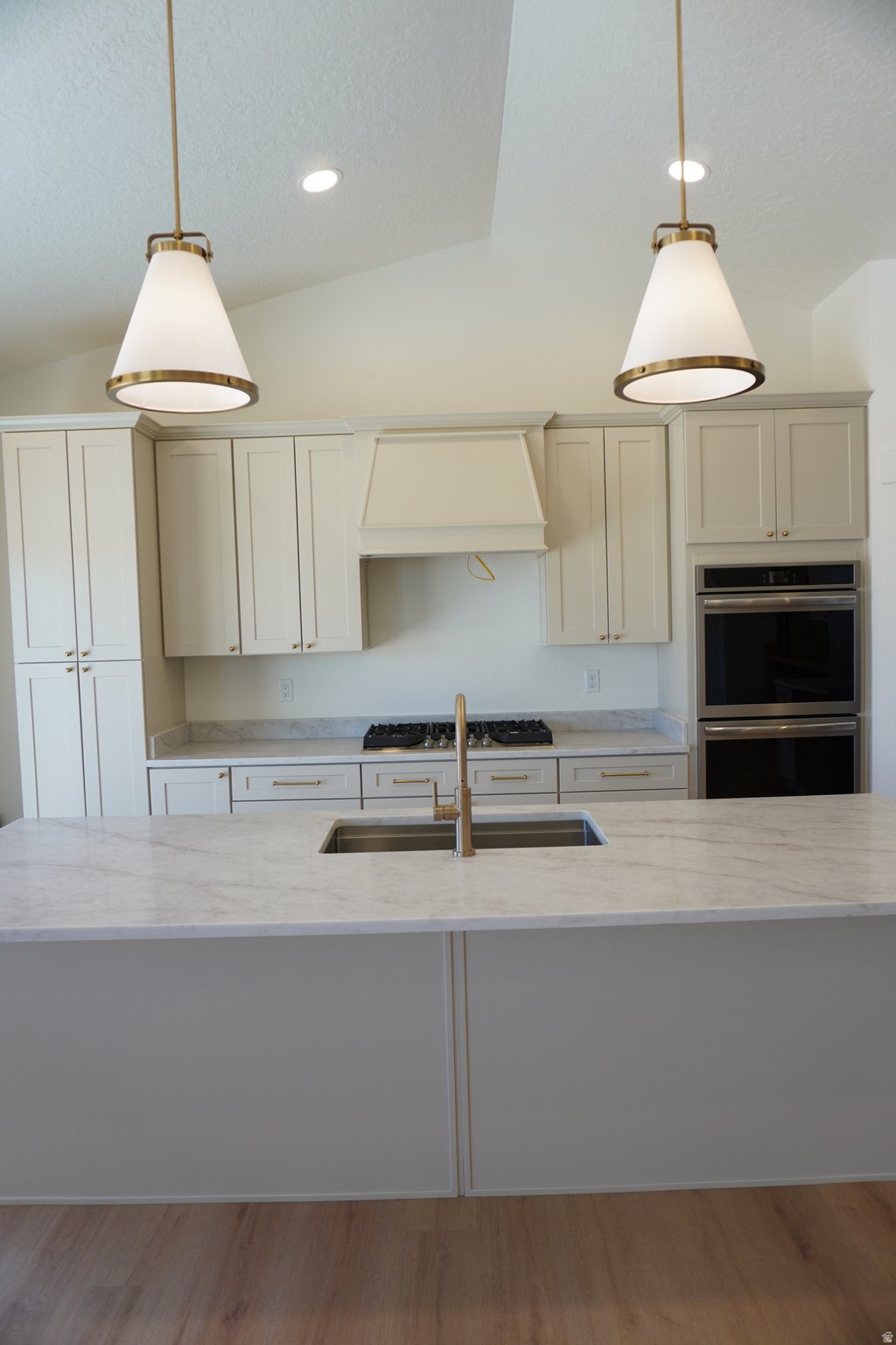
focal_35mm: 24
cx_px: 448
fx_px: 896
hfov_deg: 53.1
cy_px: 672
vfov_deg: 73.7
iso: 200
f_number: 4
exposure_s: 1/160
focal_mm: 16
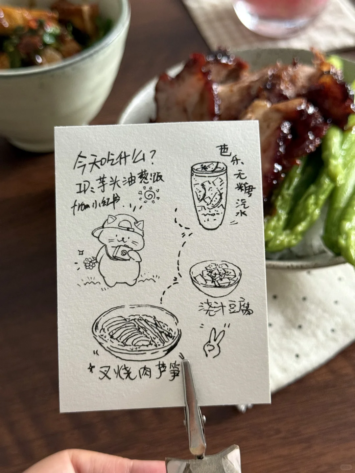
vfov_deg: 39.7
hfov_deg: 30.3
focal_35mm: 48
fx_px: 656
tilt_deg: -47.8
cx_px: 178
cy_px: 236
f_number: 1.78
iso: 250
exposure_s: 1/52
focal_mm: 6.76
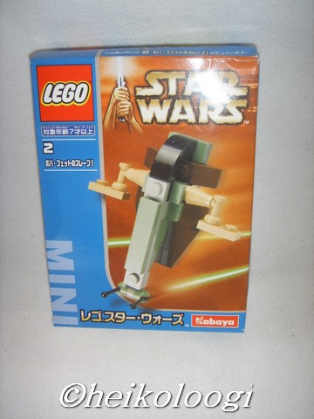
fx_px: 472
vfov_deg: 47.9
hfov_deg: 36.8
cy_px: 210
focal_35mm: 39
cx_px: 157
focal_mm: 6.6
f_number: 3.5
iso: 100
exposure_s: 1/45
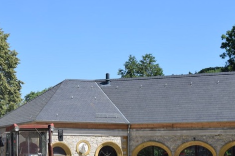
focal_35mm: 97
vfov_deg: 14.0
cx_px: 56
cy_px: 129
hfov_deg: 20.8
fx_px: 633
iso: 200
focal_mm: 38
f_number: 9
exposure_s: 1/320
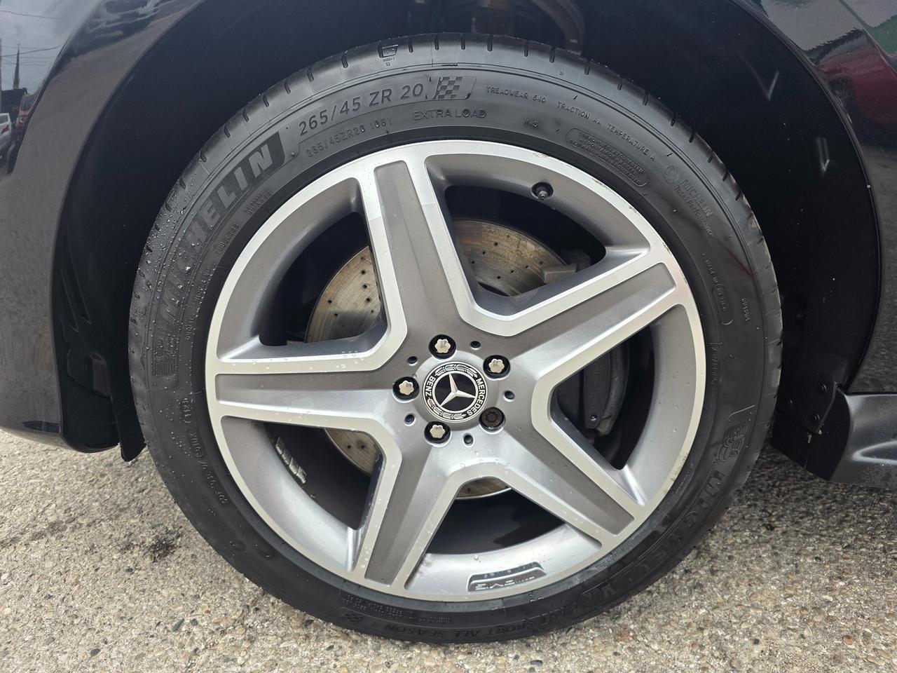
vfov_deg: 58.9
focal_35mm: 23
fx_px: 596
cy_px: 336
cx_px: 448
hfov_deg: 73.9
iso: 64
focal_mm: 6.3
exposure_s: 1/359
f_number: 1.7
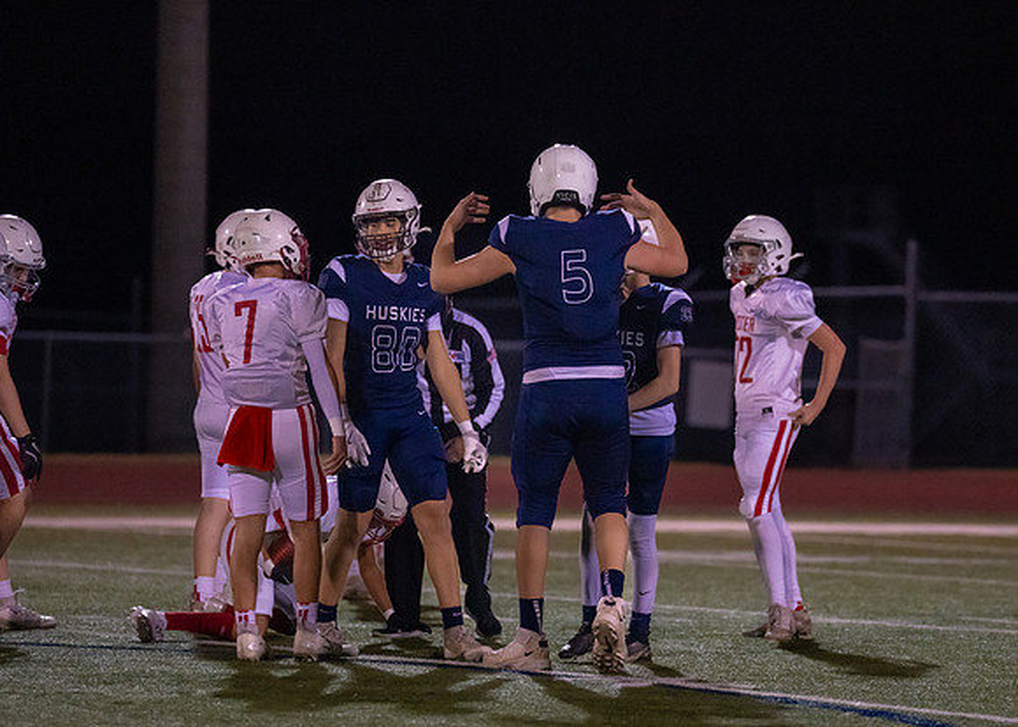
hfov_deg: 6.9
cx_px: 568
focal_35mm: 290
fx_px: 8396
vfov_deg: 5.0
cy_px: 373
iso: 6400
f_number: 2.8
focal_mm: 200
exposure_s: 1/1250
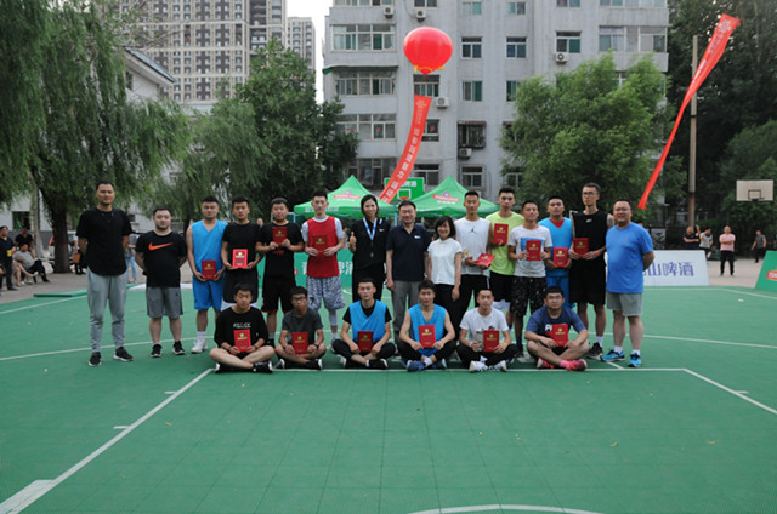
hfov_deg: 67.5
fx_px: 582
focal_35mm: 27
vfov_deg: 47.7
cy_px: 257
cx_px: 388
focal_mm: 18
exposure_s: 1/160
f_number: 6.3
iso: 800
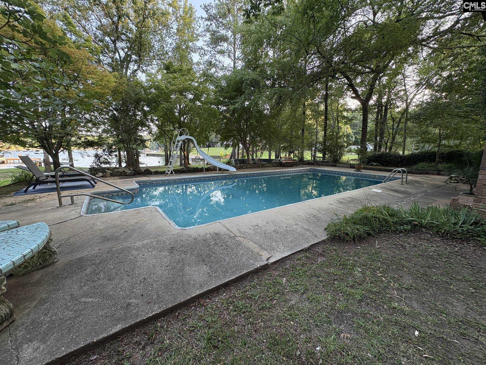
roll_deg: -0.6
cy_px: 182
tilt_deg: -9.6
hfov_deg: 102.1
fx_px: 197
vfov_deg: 85.7
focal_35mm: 14
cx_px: 243
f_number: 2.2
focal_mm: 2.22
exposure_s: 1/107
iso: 125
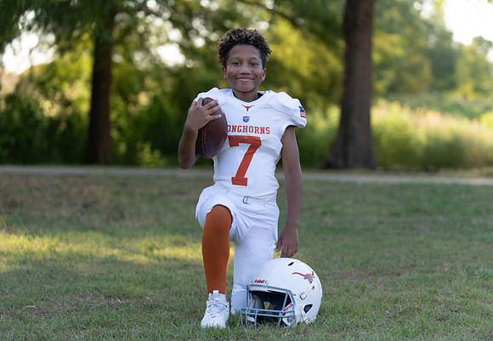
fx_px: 1533
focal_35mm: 111
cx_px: 261
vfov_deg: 12.7
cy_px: 174
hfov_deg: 18.3
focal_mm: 103
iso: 160
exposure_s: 1/400
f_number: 2.8
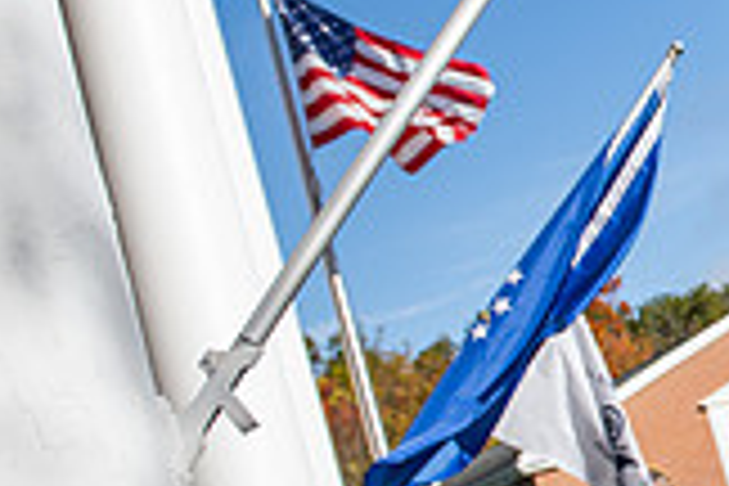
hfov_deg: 21.0
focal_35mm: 86
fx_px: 1741
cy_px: 205
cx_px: 999
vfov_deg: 15.9
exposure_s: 1/800
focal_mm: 24
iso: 80
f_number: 3.5
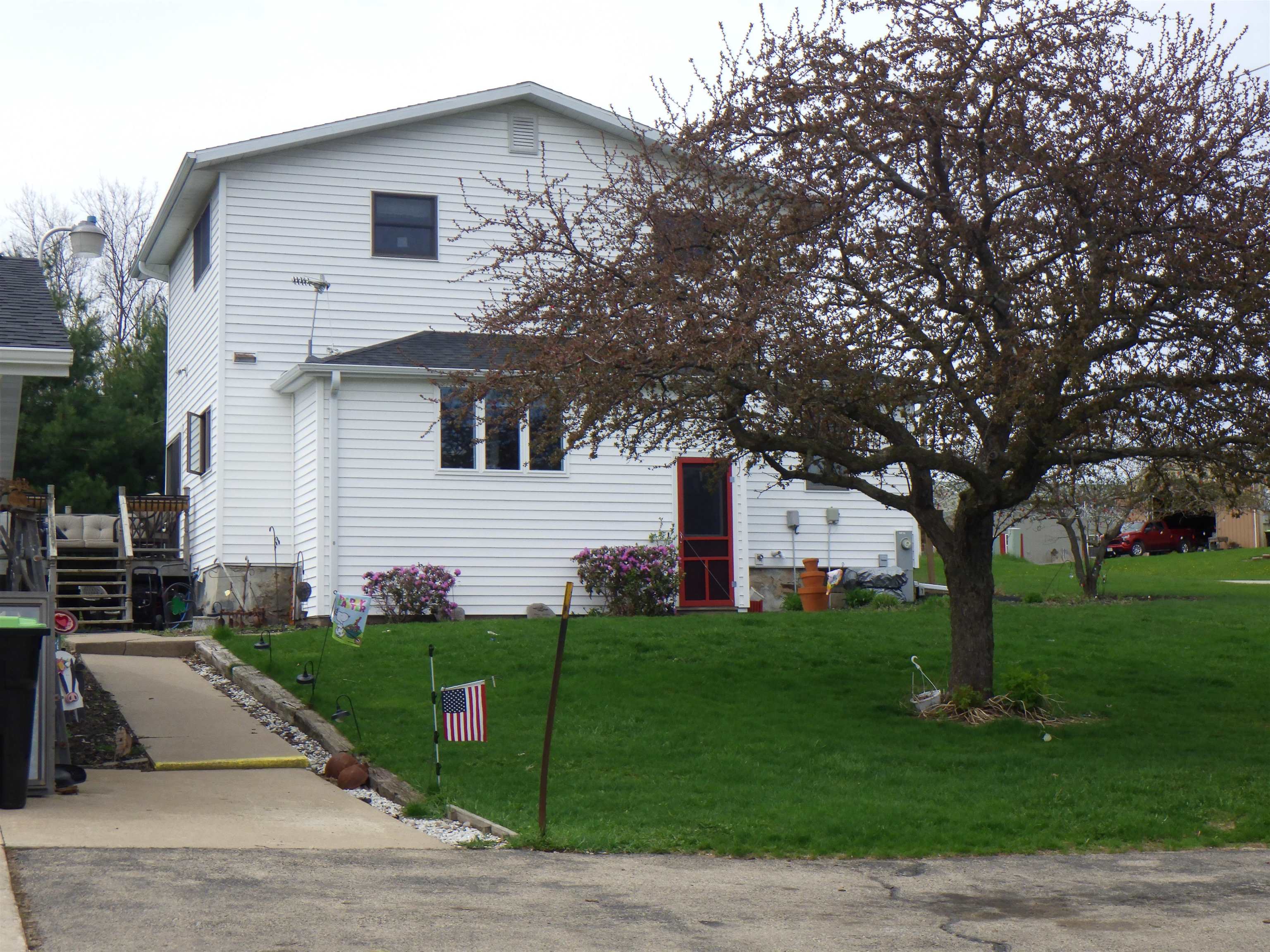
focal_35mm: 51
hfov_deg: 37.5
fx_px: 1871
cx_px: 635
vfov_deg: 28.6
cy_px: 476
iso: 125
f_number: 5.3
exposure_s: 1/500
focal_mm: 9.1
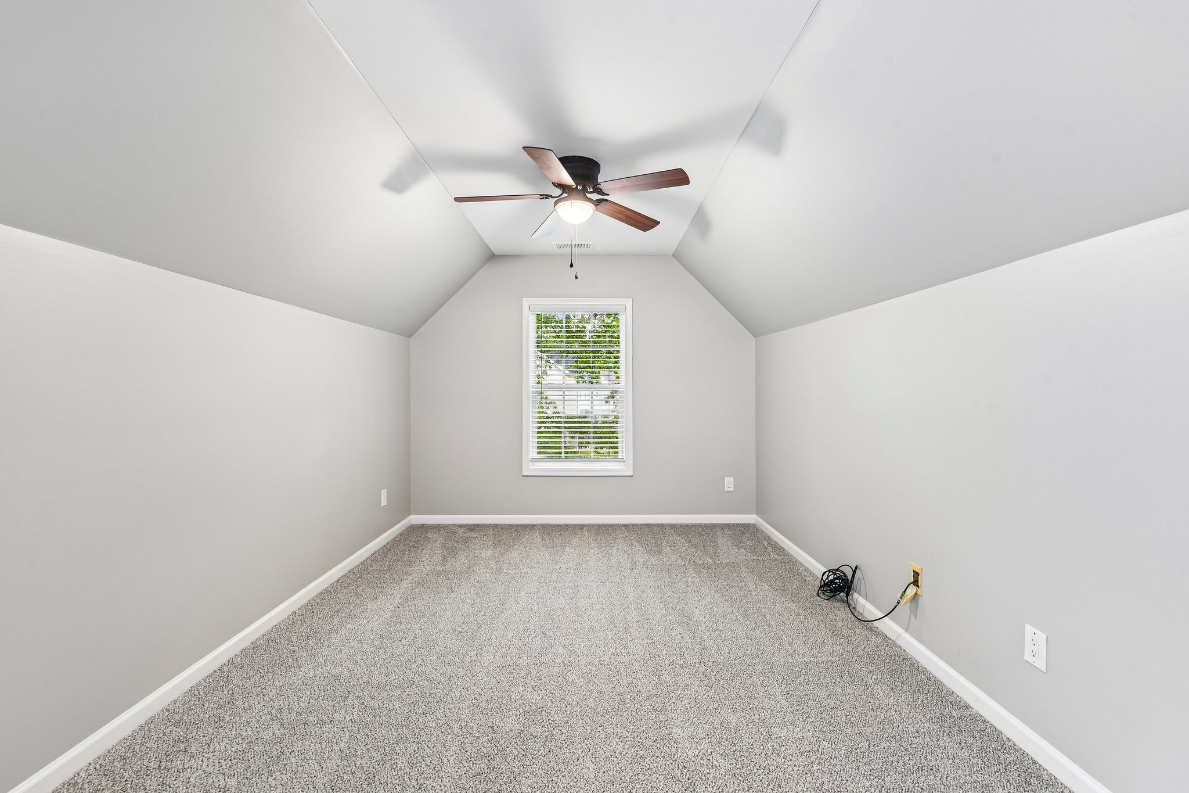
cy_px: 396
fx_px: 462
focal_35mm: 14
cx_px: 594
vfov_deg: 81.2
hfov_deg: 104.3
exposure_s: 1/2.5
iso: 200
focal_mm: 14
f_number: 8
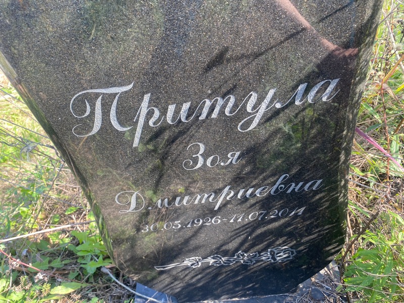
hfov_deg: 67.3
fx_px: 303
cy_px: 152
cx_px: 202
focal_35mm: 26
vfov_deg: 53.1
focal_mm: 4.25
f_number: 1.8
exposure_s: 1/122
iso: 32
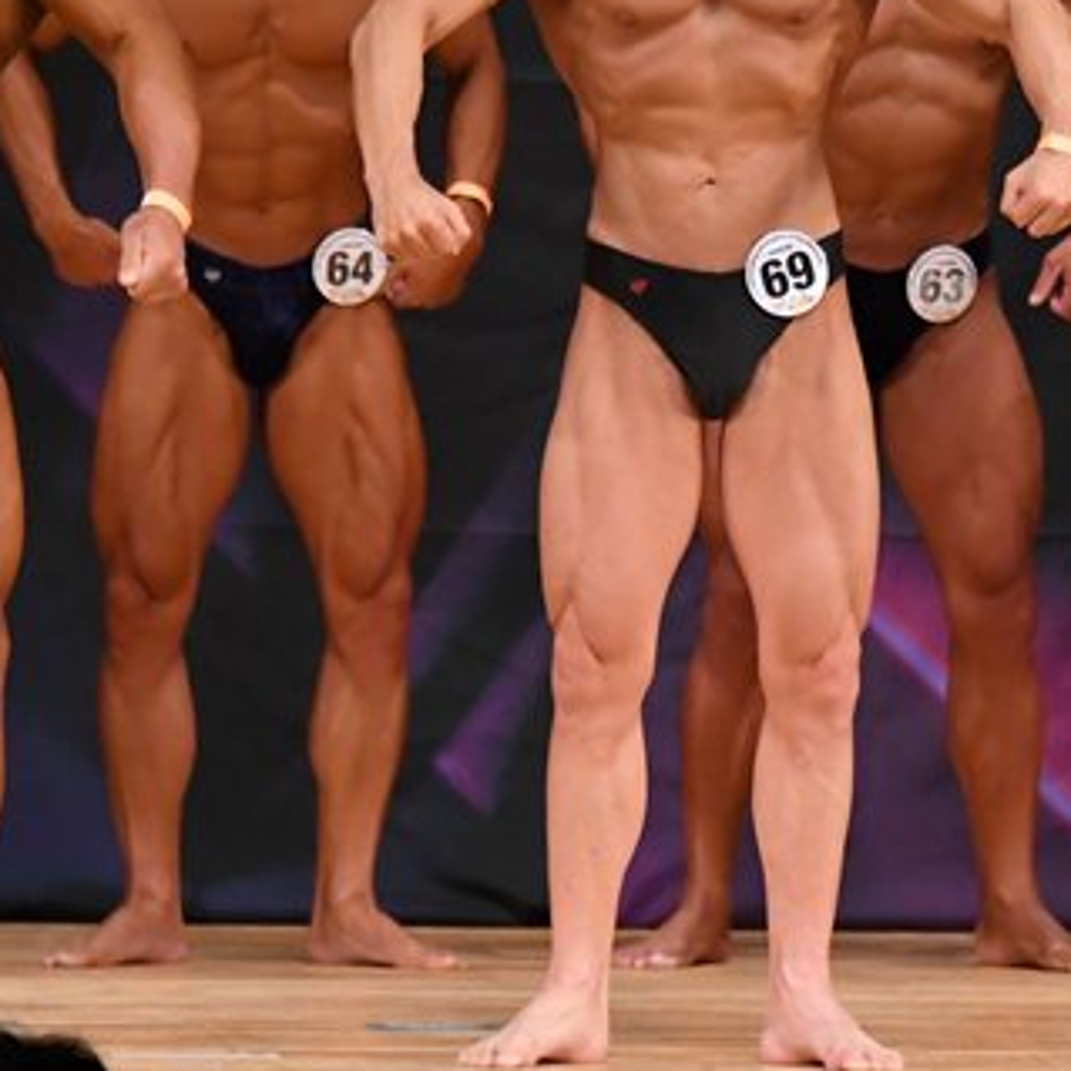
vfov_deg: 3.0
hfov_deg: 3.0
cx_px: 1022
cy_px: 369
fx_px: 20617
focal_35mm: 589
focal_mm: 190
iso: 4500
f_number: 5.6
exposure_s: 1/400
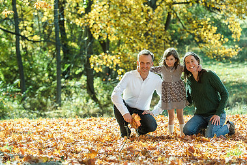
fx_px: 1030
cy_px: 43
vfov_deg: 9.1
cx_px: 174
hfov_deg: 13.6
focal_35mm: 150
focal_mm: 98
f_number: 4
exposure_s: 1/1250
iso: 500
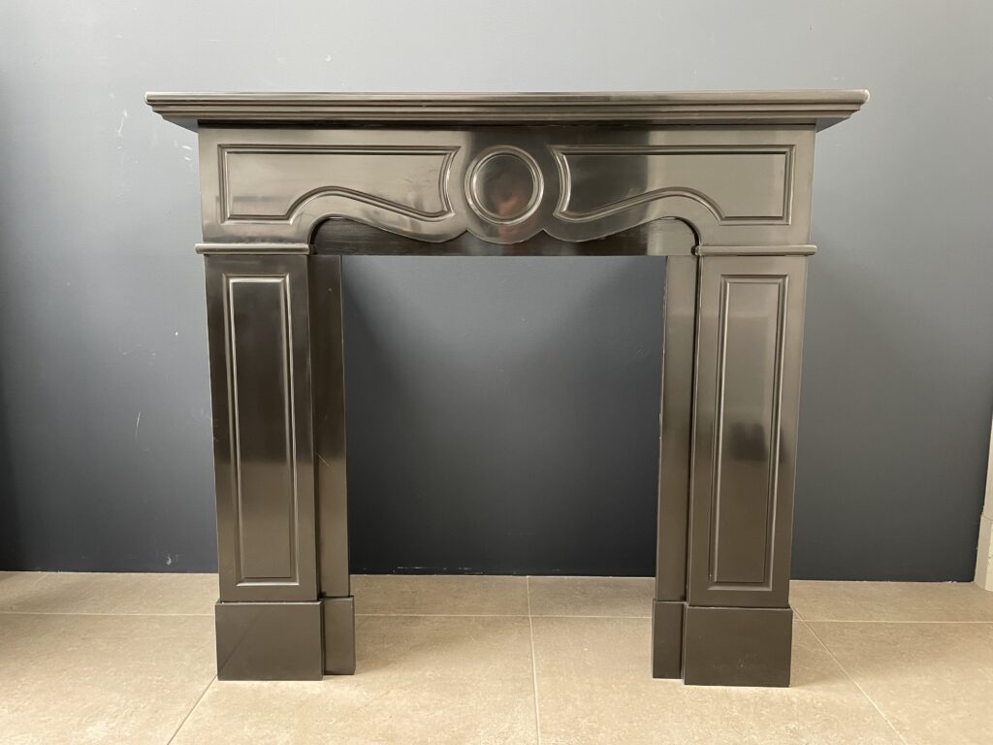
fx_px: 746
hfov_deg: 67.3
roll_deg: -0.2
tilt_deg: -7.6
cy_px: 372
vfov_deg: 53.1
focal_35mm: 26
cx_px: 496
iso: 320
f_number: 1.6
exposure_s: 1/60
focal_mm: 4.2
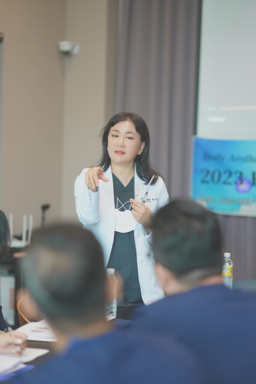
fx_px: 906
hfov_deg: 16.1
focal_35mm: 85
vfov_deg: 23.9
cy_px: 192
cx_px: 128
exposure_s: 1/80
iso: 250
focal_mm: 85
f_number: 1.6
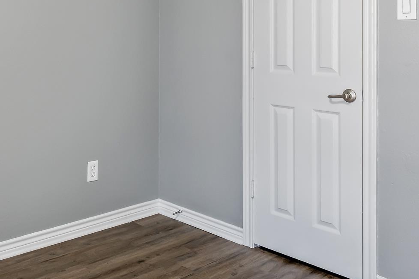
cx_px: 90
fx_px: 535
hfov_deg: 41.1
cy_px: 38
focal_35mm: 46
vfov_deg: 28.3
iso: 800
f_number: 8
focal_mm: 18
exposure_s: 1/10
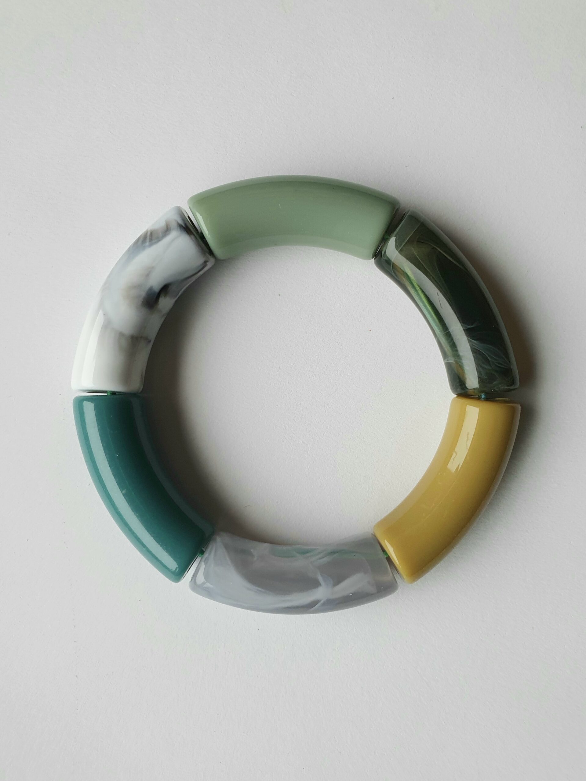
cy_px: 390
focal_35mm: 26
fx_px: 587
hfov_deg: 53.0
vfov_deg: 67.3
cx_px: 293
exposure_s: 1/100
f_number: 2.4
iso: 125
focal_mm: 4.32
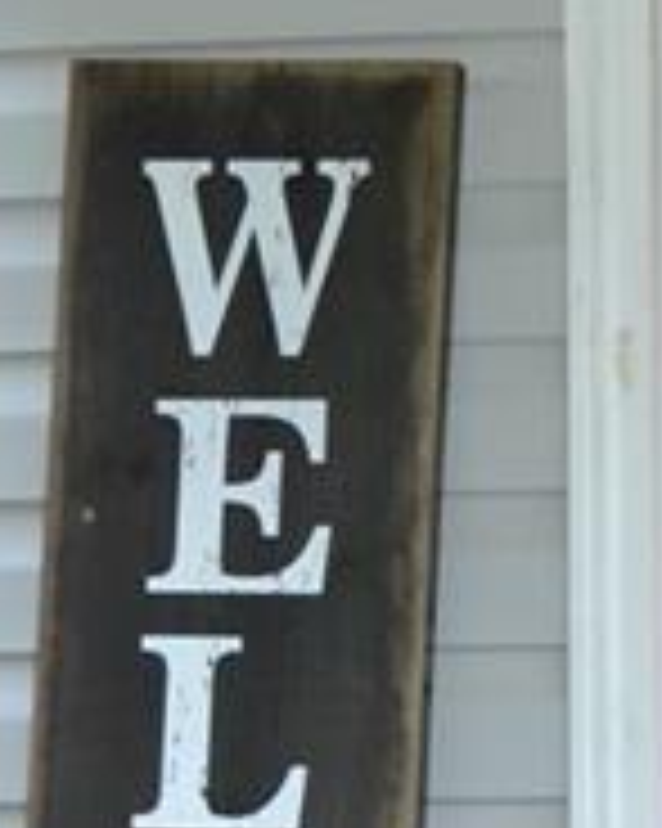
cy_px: 670
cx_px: 1000
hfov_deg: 7.6
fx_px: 4902
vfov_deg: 9.6
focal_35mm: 200
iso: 2200
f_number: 5
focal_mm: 34
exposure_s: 1/60
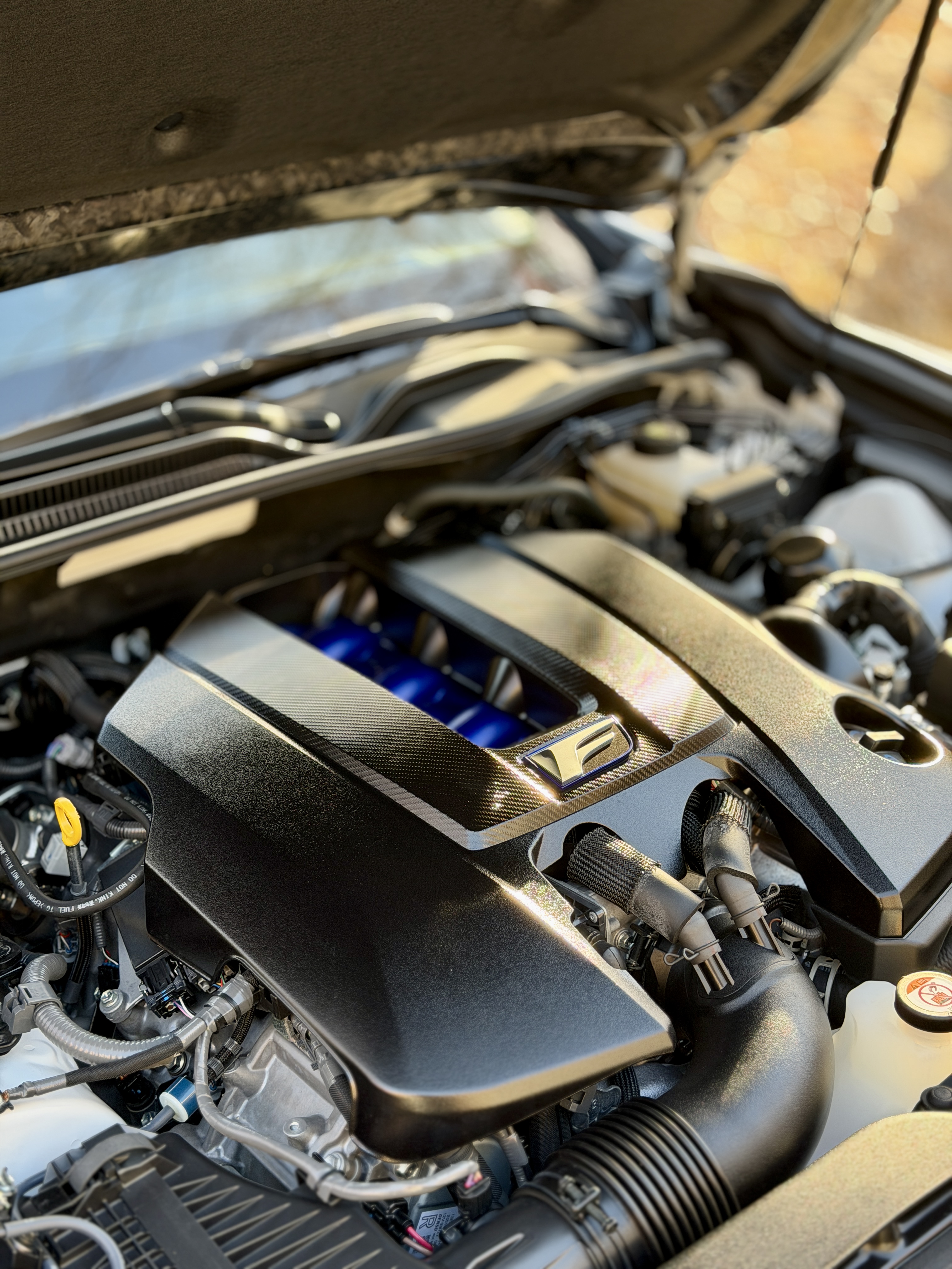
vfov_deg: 39.7
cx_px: 476
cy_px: 634
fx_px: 1760
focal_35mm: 48
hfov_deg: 30.3
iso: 80
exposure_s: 1/177
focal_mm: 6.76
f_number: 1.78
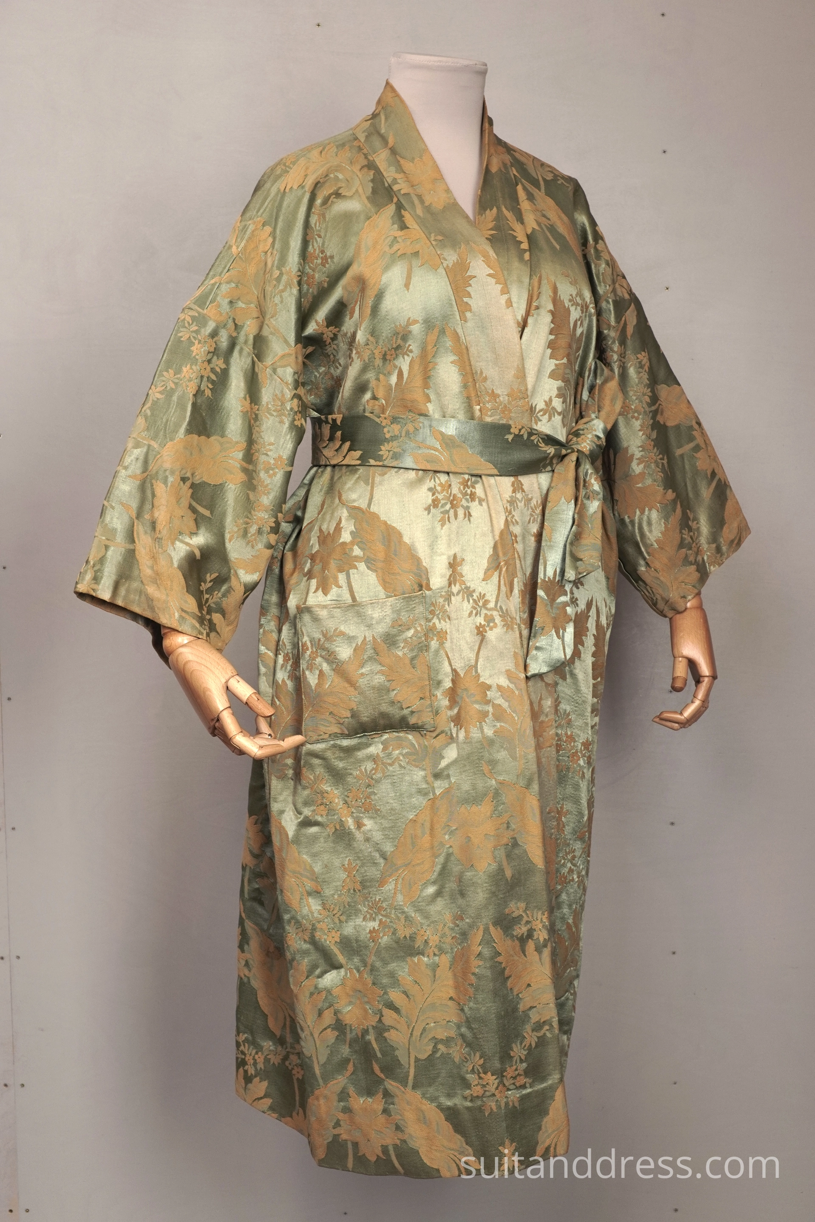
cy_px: 611
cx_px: 408
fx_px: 1630
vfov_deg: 41.1
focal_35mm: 48
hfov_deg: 28.1
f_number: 7.1
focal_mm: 32
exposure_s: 1/40
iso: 400
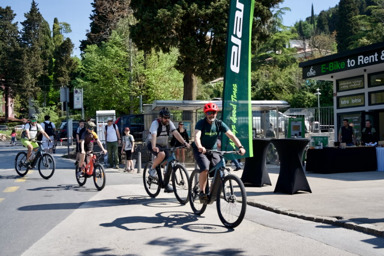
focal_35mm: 45
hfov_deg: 43.6
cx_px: 192
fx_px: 480
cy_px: 128
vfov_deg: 29.9
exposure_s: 1/640
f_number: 4
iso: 100
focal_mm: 45
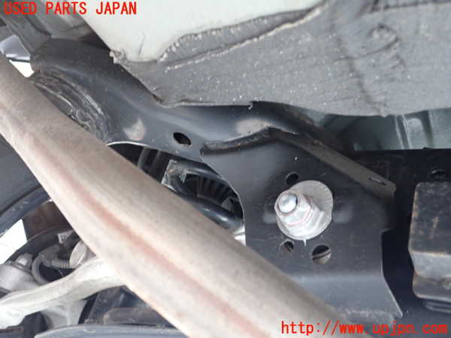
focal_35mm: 30
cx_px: 226
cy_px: 169
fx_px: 391
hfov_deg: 60.0
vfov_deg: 46.8
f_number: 2.3
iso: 640
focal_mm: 5.4
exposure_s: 1/30
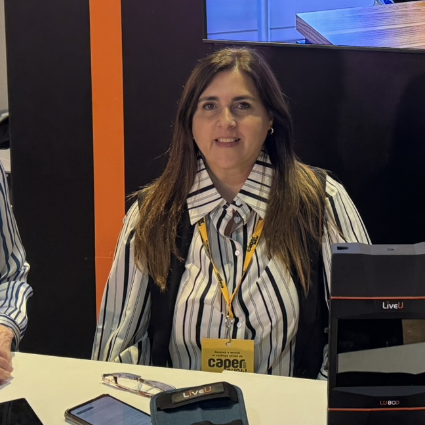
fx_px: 931
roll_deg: -1.4
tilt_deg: -8.0
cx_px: 405
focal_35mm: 67
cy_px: 58
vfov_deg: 25.1
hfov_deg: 24.7
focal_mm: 6.76
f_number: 1.78
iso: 160
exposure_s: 1/100
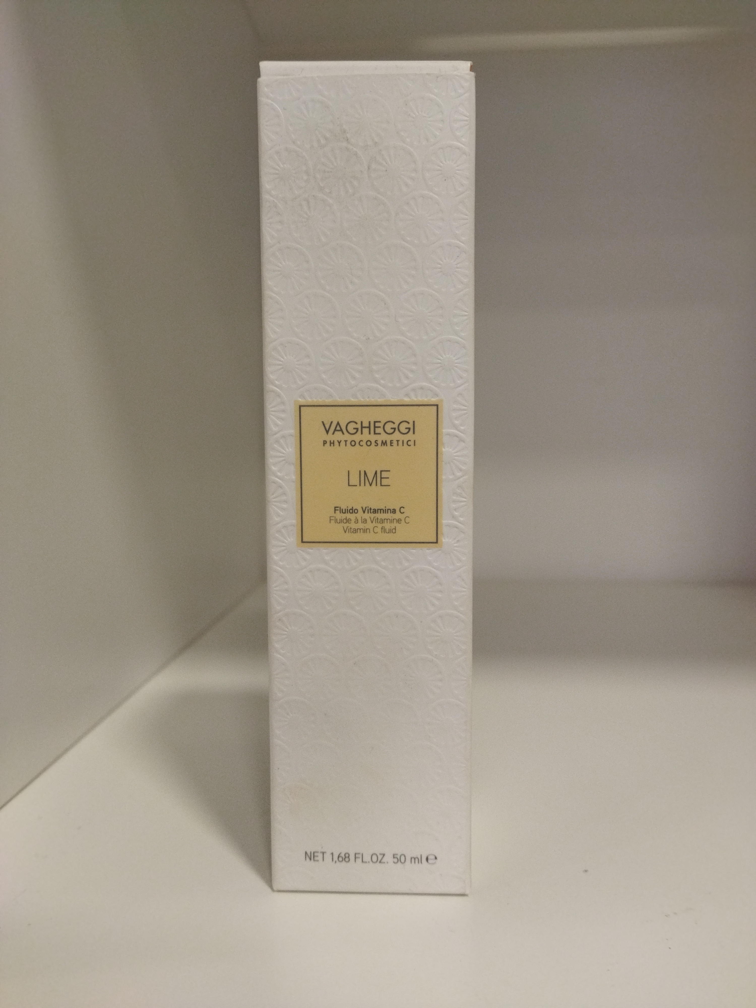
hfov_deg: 51.4
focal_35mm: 27
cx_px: 378
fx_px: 786
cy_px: 504
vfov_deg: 65.3
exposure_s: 1/50
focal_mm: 4.71
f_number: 1.79
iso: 160
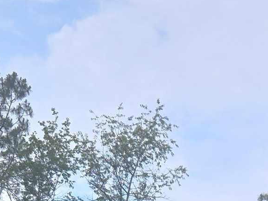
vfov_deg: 10.8
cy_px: 423
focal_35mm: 123
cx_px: 212
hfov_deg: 15.9
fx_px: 953
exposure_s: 1/2000
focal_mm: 5.4
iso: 25
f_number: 1.8
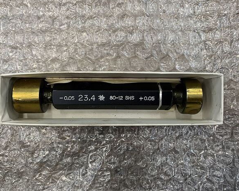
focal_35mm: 28
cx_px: 111
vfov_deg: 51.5
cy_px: 96
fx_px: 198
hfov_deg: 62.1
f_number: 1.8
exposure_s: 1/60
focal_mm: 4.25
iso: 160
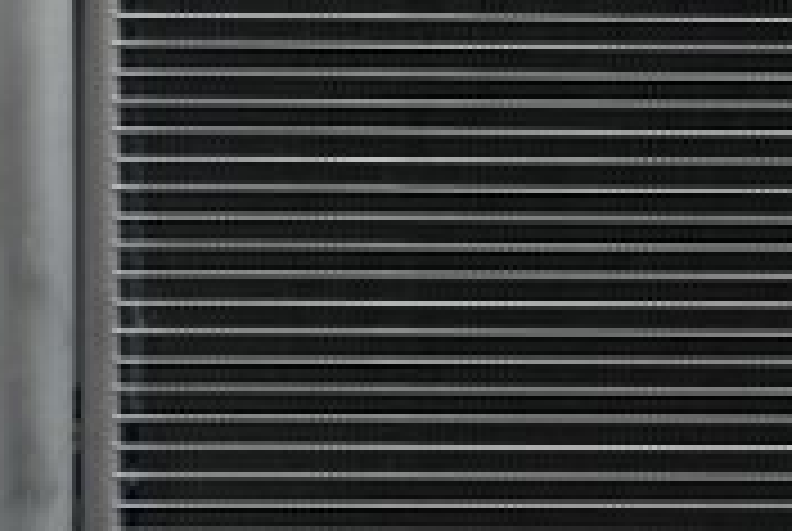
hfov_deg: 12.5
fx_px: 3545
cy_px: 310
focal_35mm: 161
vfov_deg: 8.6
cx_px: 940
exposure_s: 1/50
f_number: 5
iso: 450
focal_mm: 31.5
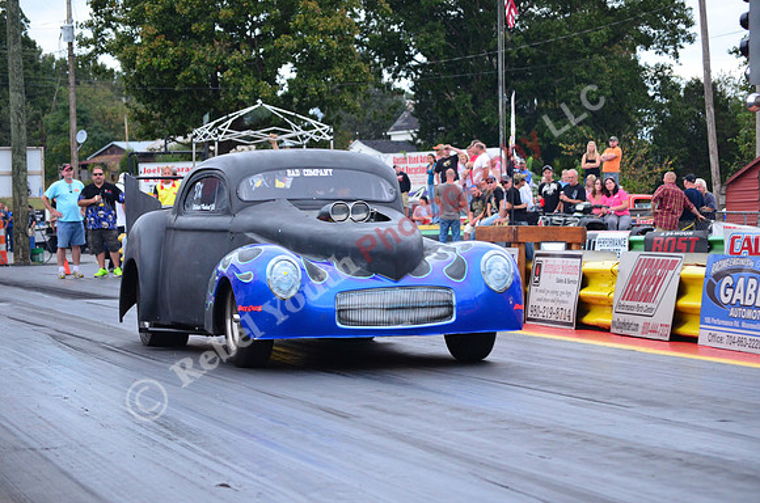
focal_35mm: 112
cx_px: 380
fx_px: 2370
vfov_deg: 12.1
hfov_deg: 18.2
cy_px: 252
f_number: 4.5
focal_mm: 75
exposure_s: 1/320
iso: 1000
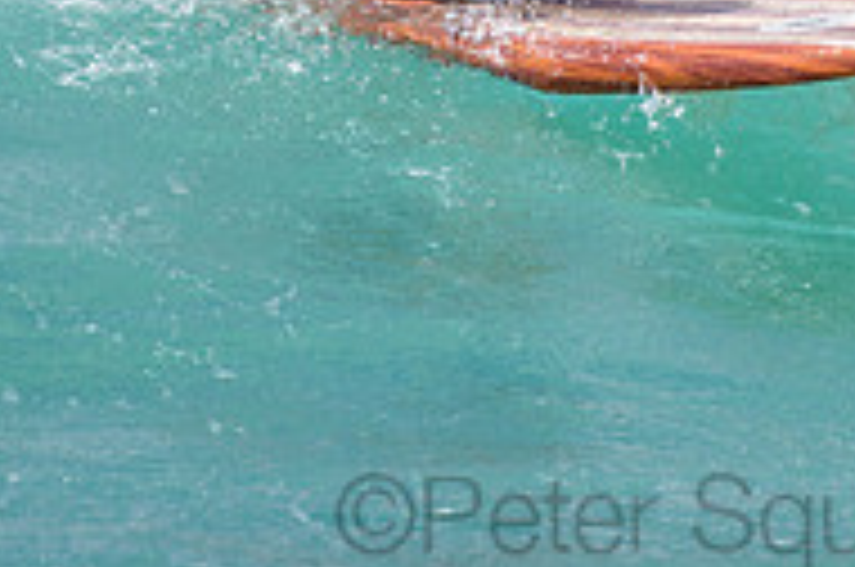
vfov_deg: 0.7
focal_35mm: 1876
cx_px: 628
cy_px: -104
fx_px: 44479
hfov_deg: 1.1
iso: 180
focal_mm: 500
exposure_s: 1/2000
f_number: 5.6
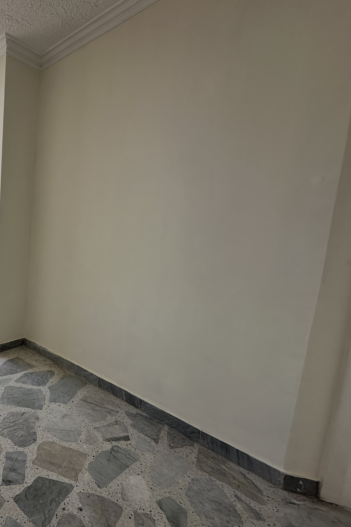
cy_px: 264
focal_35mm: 20
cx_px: -6
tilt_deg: -7.6
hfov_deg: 49.4
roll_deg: -2.2
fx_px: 292
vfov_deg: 84.0
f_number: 2.2
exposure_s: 1/175
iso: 50
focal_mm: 2.22
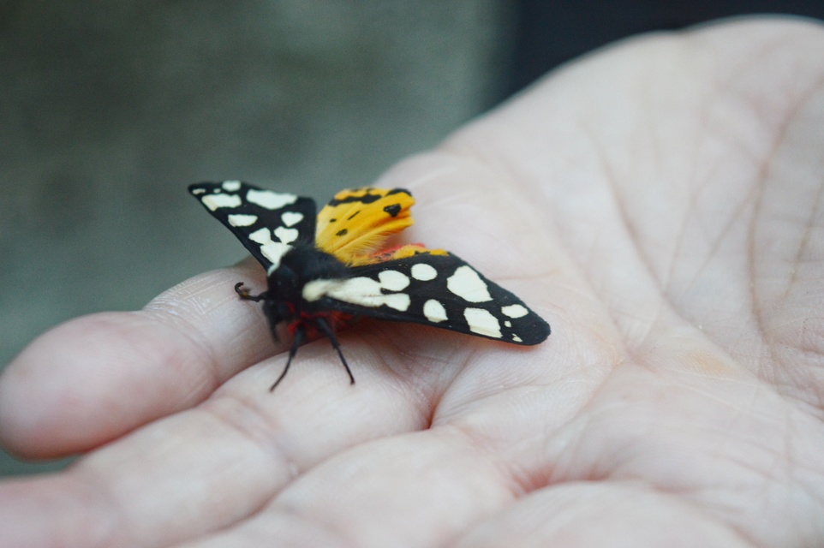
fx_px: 1887
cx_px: 412
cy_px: 274
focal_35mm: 82
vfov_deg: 16.5
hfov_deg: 24.6
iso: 800
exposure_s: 1/60
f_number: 5.6
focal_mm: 55
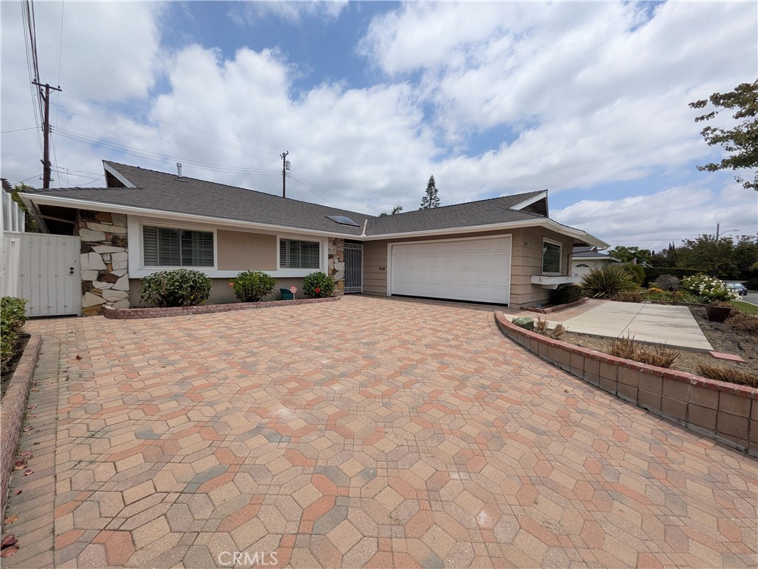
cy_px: 284
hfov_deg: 102.1
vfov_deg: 85.7
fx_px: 307
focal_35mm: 14
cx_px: 379
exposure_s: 1/2294
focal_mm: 1.85
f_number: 2.2
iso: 50
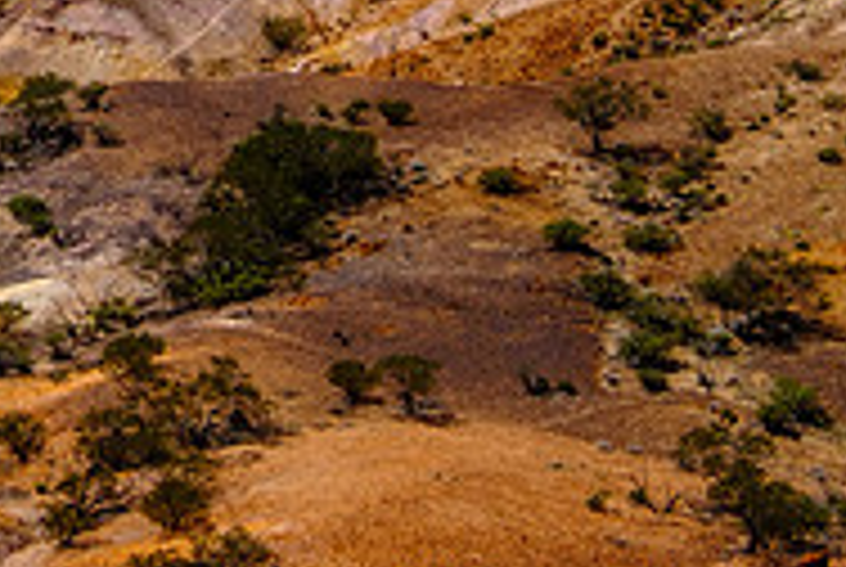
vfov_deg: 12.0
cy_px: -164
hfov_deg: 17.6
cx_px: -140
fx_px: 2613
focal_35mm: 111
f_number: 8
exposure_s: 1/1400
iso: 200
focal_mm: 24
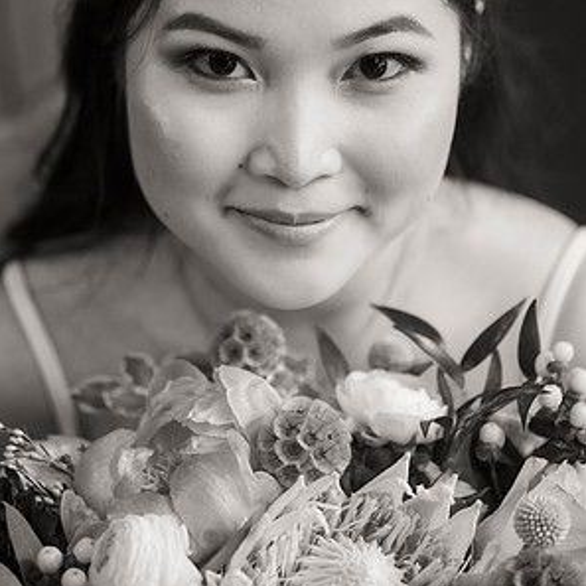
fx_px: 2222
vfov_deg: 15.0
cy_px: 156
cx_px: 292
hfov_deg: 15.0
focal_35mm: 116
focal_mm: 90
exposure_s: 1/100
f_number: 3.5
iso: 1250
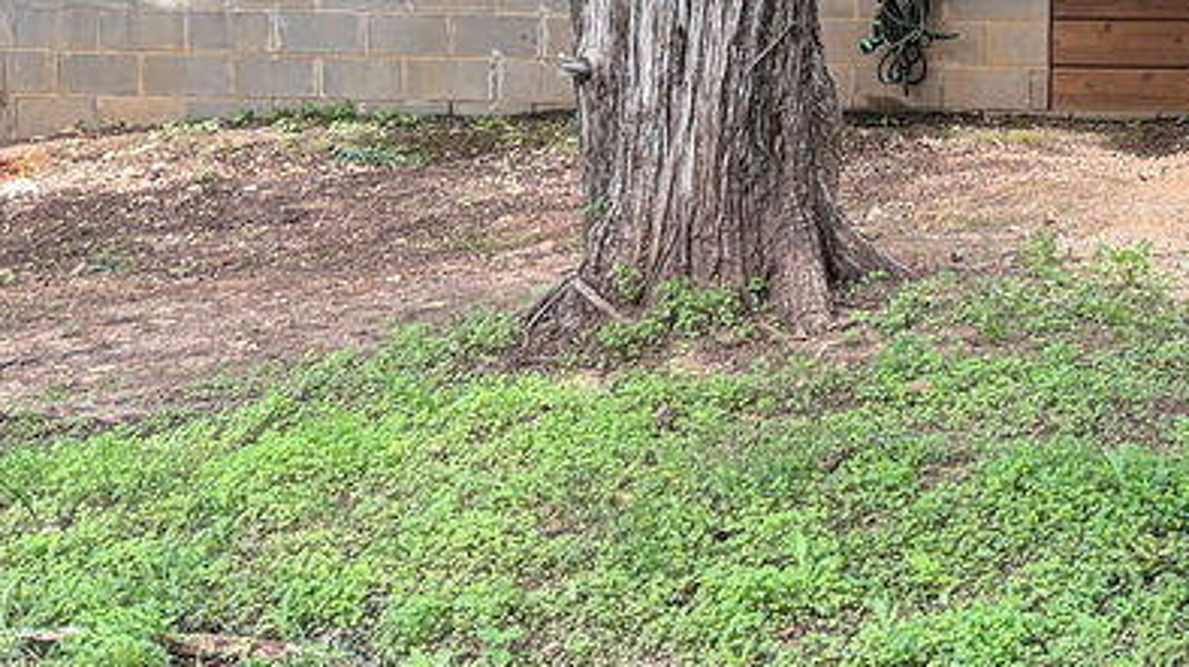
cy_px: -127
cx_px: 1379
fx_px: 2142
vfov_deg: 16.9
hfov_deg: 27.7
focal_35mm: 68
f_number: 1.78
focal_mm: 6.76
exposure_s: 1/1106
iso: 125
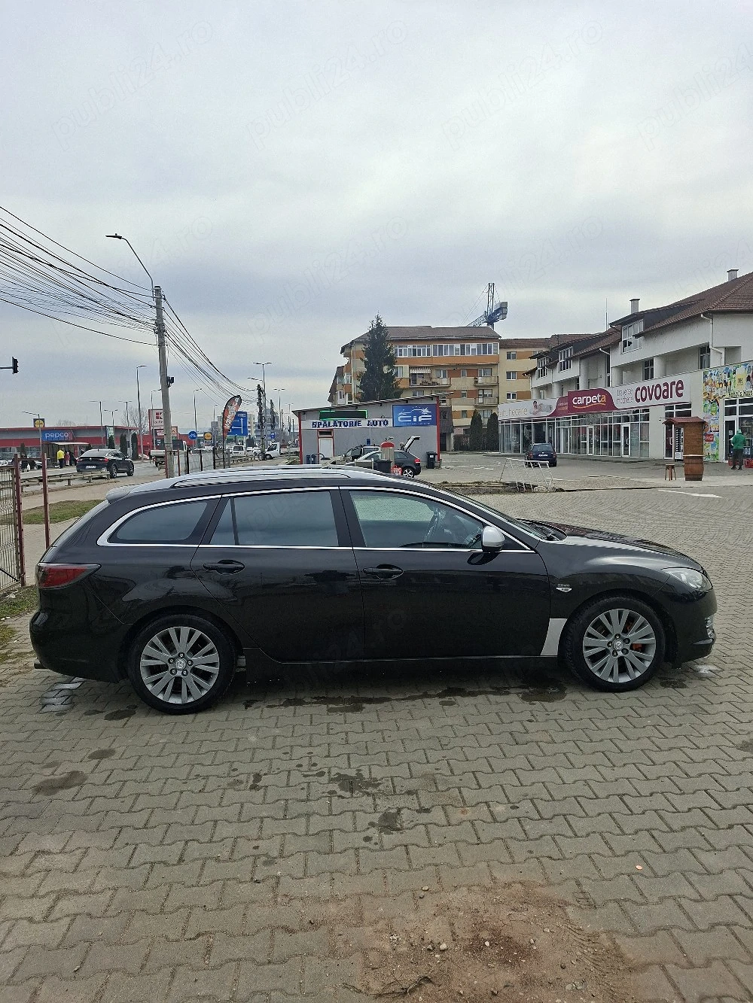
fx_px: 667
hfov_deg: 58.9
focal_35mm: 23
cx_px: 376
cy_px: 502
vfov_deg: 73.9
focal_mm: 5.54
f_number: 1.8
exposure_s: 1/2500
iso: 50
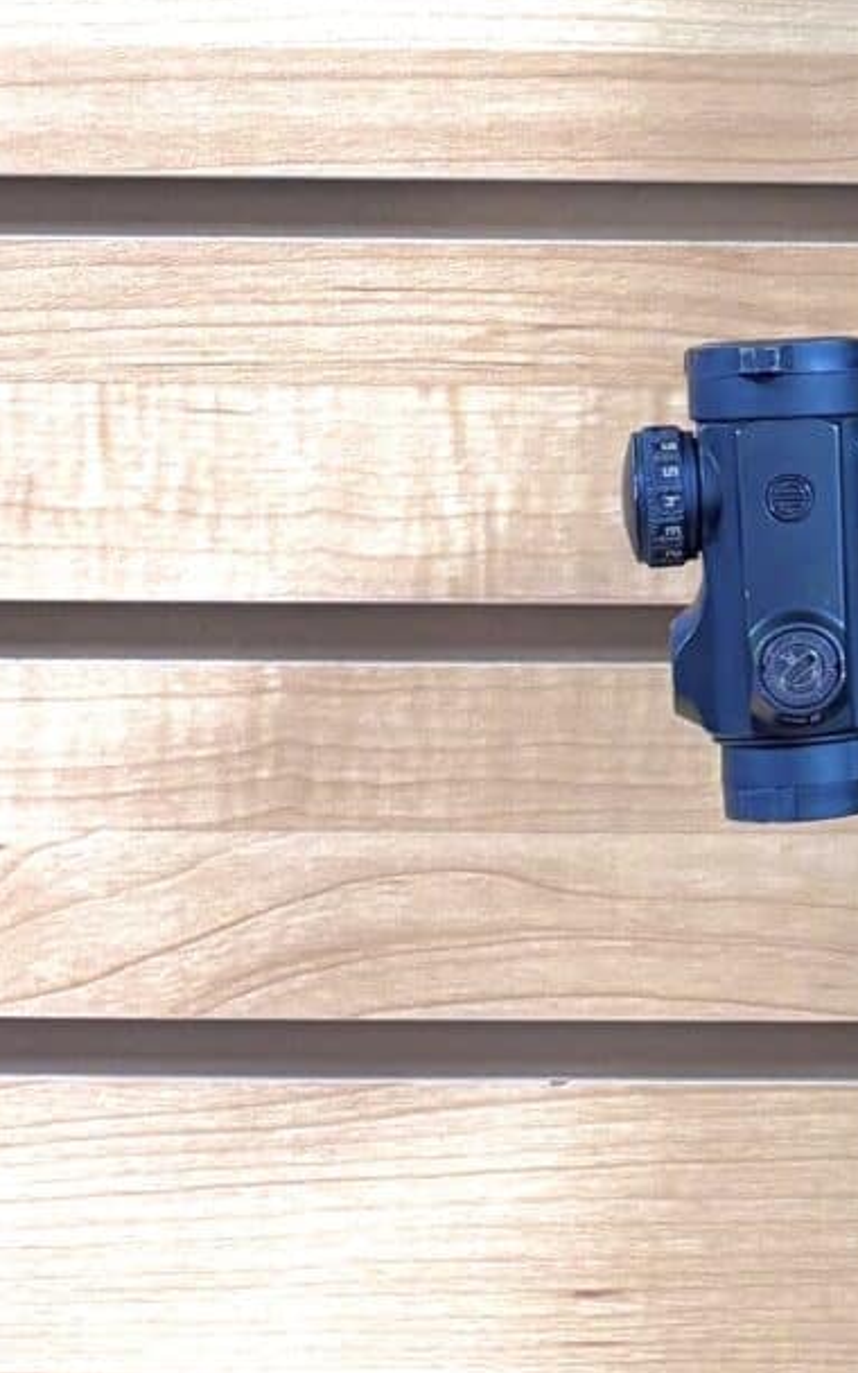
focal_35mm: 116
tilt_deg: -4.5
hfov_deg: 10.8
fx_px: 4340
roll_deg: -0.3
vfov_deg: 17.8
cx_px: 1352
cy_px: 294
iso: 125
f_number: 1.6
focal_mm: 5.96
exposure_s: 1/60
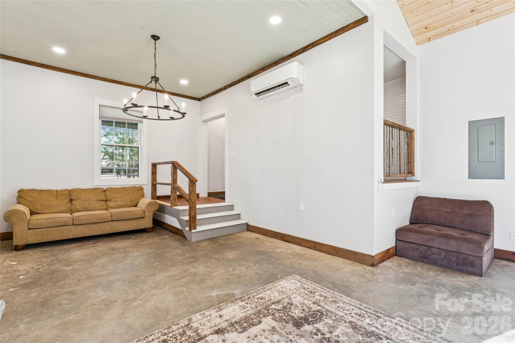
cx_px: 258
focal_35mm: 17
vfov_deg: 71.1
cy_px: 172
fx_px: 240
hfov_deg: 94.0
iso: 100
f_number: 11
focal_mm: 16.8
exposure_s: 1/2.5
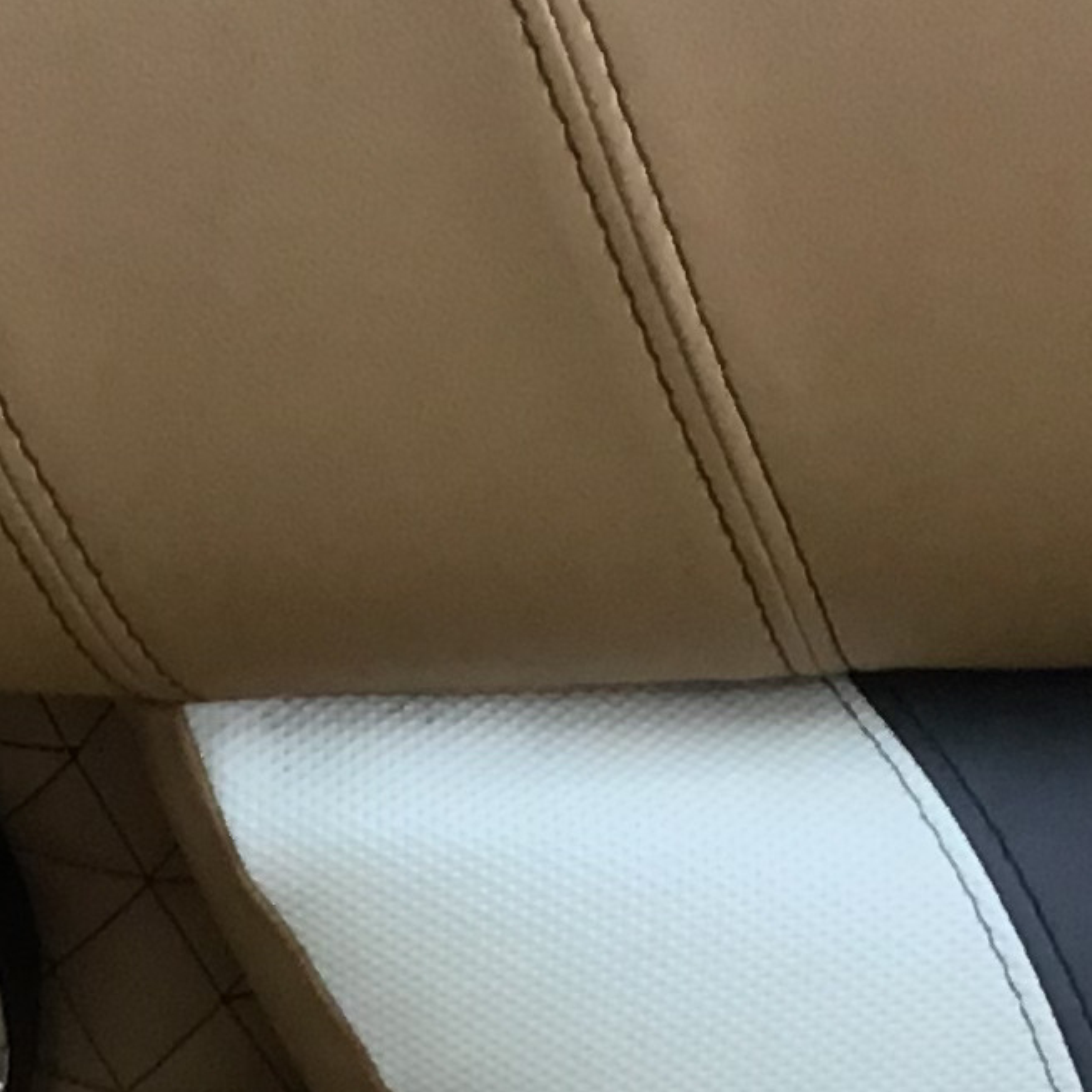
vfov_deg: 12.4
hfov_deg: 12.7
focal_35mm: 137
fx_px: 4890
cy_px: 1328
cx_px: 199
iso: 40
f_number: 2.4
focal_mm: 3.3
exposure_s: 1/30
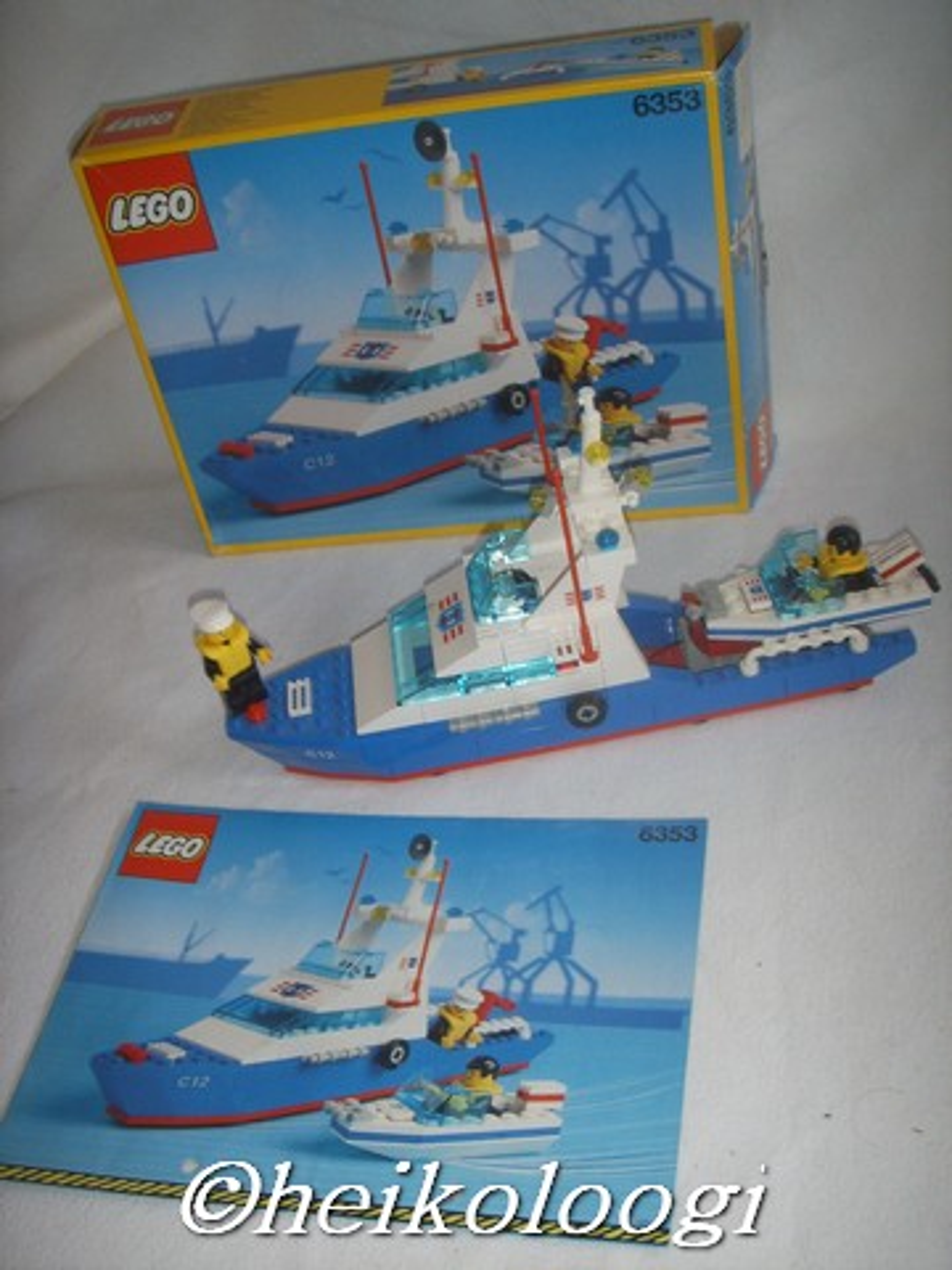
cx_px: 476
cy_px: 635
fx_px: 1430
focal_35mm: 39
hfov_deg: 36.8
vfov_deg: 47.9
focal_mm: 6.6
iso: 100
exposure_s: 1/45
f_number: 3.5
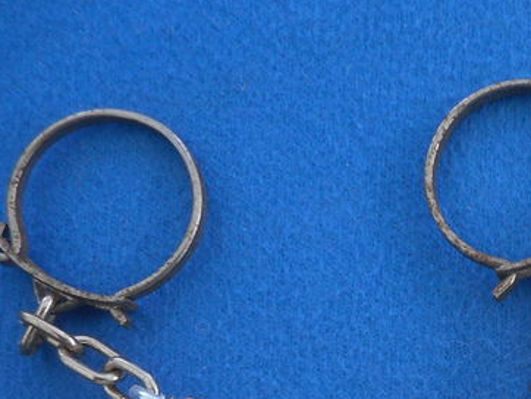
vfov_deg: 19.9
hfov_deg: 26.1
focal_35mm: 69
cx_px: 578
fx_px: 1059
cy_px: 493
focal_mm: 4.5
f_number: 3.7
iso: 80
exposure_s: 1/60
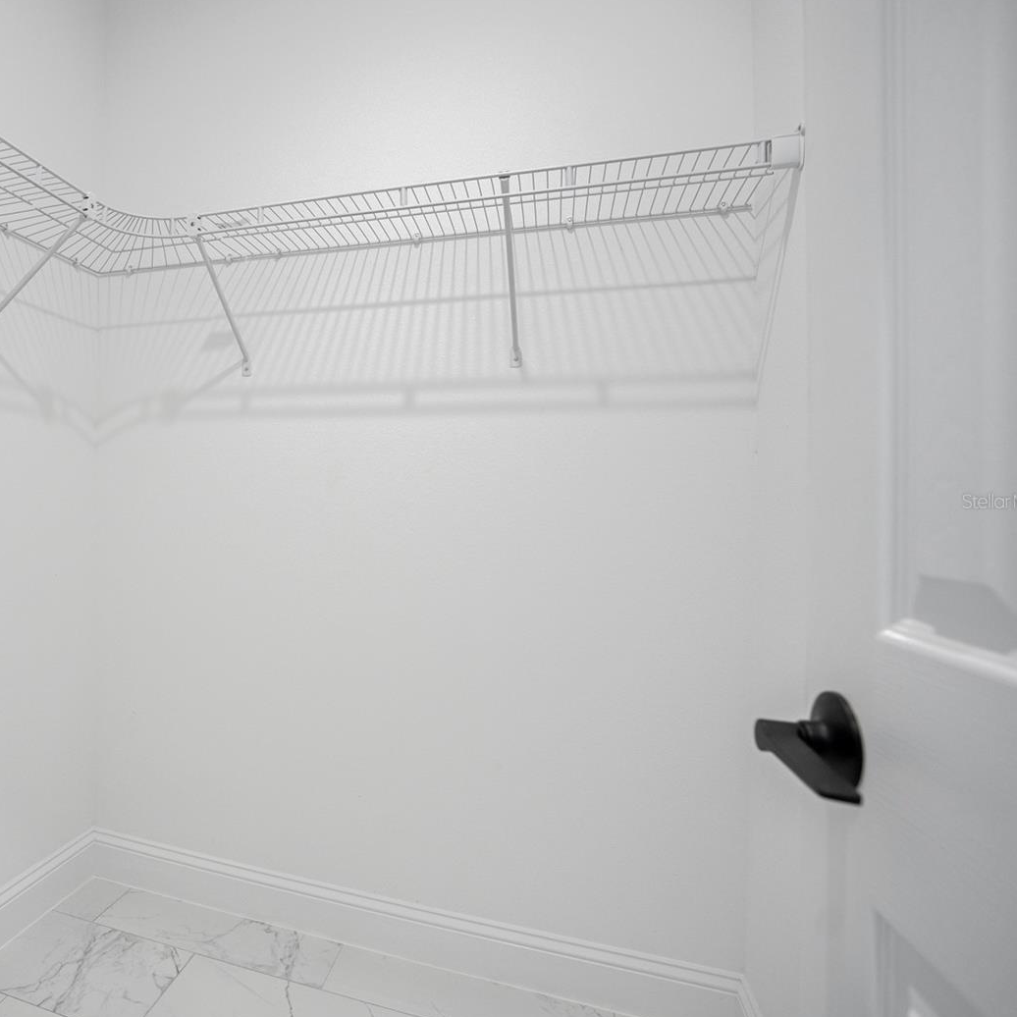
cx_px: 264
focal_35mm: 21
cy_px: 501
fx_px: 698
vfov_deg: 72.1
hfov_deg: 67.9
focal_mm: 16
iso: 500
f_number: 4
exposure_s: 1/160
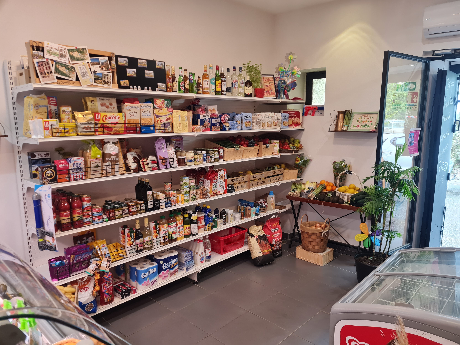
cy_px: 172
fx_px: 346
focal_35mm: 26
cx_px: 230
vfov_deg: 53.1
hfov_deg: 67.3
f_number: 1.8
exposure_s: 1/50
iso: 200
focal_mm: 5.4
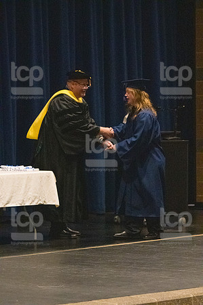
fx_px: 1551
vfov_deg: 11.2
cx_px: 102
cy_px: 152
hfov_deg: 7.5
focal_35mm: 183
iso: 10000
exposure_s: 1/400
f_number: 3.2
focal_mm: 122
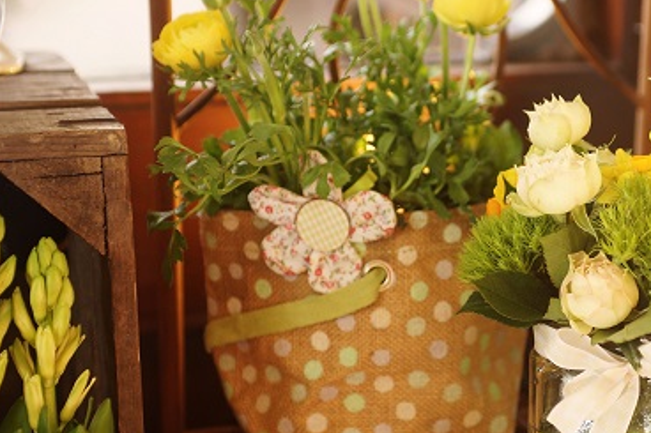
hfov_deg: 23.2
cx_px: 465
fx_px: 1572
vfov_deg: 15.7
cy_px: 261
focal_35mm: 87
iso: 400
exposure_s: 1/60
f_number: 3.5
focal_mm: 50
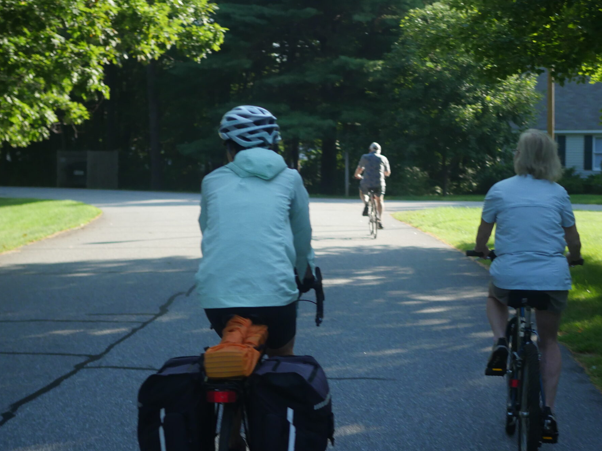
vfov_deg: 20.4
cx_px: 327
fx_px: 1252
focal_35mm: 72
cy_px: 258
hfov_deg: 27.0
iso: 800
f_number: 1.8
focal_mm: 25
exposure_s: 1/200
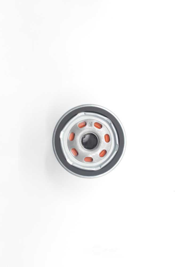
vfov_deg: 39.6
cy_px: 134
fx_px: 371
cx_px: 89
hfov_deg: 27.0
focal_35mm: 50
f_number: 13
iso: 5000
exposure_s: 1/80
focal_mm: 50
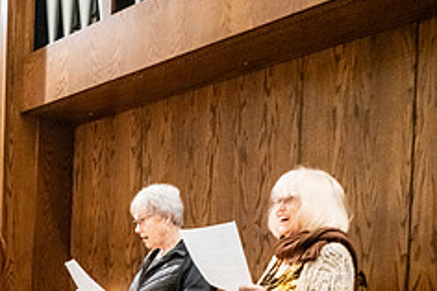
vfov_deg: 21.6
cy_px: 335
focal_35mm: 59
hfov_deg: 30.4
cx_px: -44
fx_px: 716
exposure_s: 1/60
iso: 5000
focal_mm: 24
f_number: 7.1
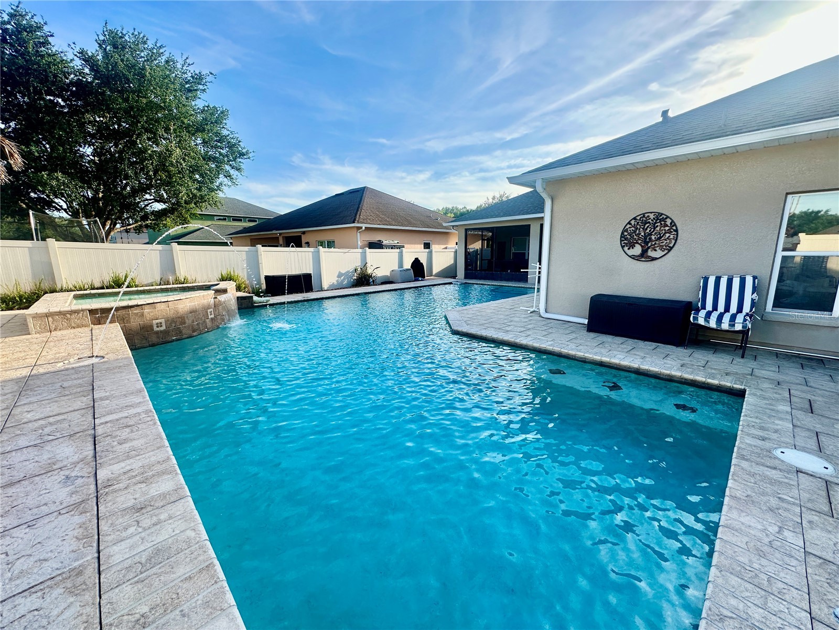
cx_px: 420
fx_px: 339
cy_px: 315
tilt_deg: -10.9
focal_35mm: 14
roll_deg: +0.0
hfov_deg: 102.1
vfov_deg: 85.7
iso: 40
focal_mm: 2.22
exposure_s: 1/587
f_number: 2.2
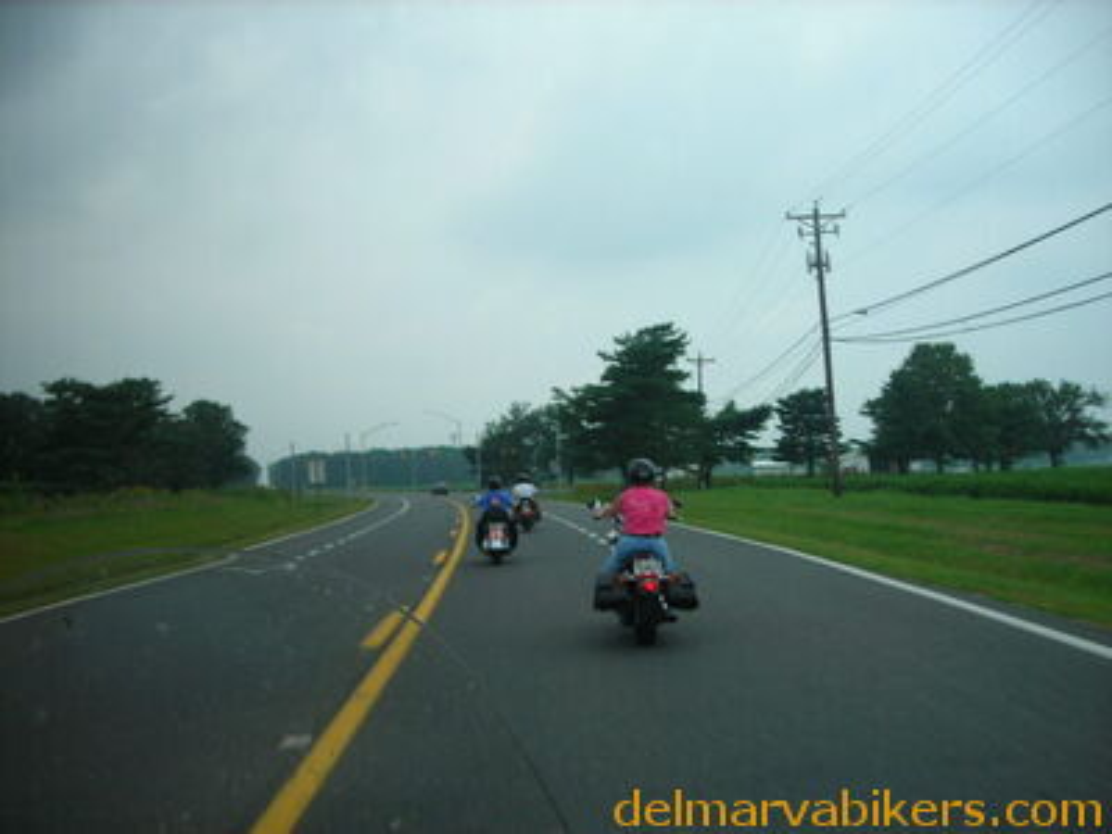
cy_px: 417
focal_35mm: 38
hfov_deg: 49.0
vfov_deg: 37.7
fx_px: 1221
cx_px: 556
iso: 50
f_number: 6.4
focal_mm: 6.3
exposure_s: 1/170
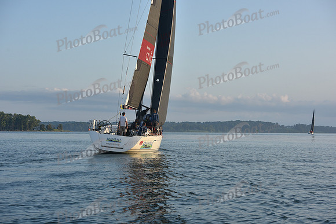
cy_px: 112
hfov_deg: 28.8
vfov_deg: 19.5
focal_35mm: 70
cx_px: 168
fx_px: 653
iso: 320
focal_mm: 70
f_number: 6.3
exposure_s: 1/800
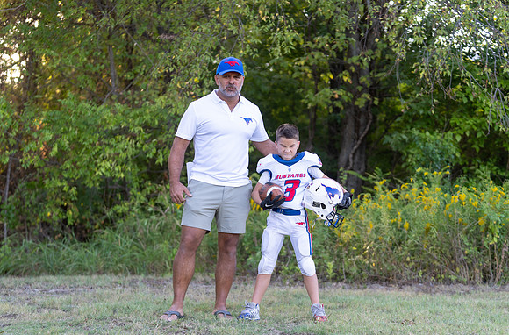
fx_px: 1031
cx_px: 244
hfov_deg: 27.7
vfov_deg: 18.5
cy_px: 177
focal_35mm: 73
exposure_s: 1/320
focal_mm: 70
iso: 250
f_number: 2.8
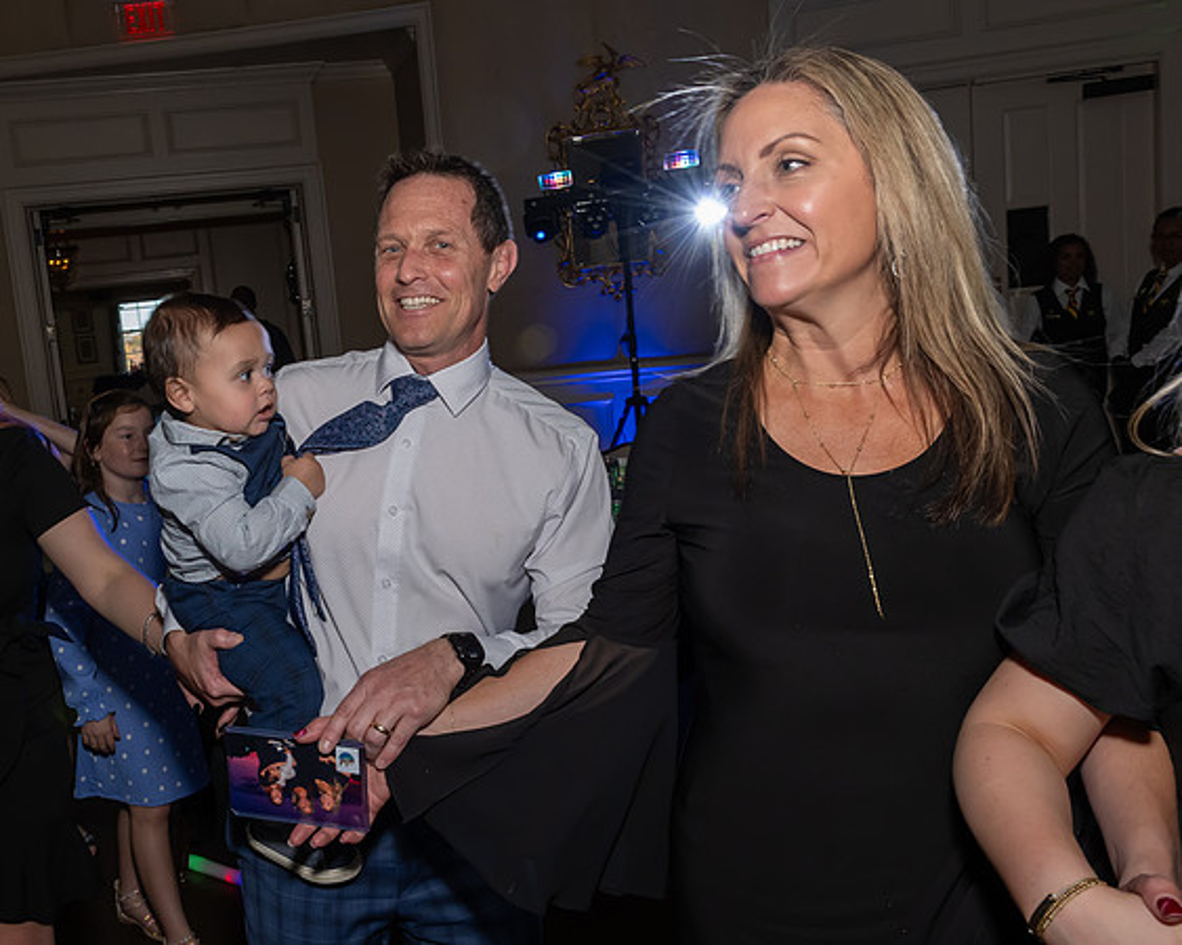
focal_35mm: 31
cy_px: 458
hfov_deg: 56.0
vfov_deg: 47.0
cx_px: 400
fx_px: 1086
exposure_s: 1/250
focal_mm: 17
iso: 1000
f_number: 7.1
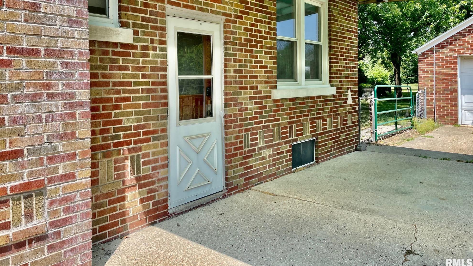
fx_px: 364
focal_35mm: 29
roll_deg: +1.3
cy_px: 90
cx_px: 240
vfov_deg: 39.7
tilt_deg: -1.0
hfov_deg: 66.1
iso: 32
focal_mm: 4.2
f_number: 1.6
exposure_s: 1/1416
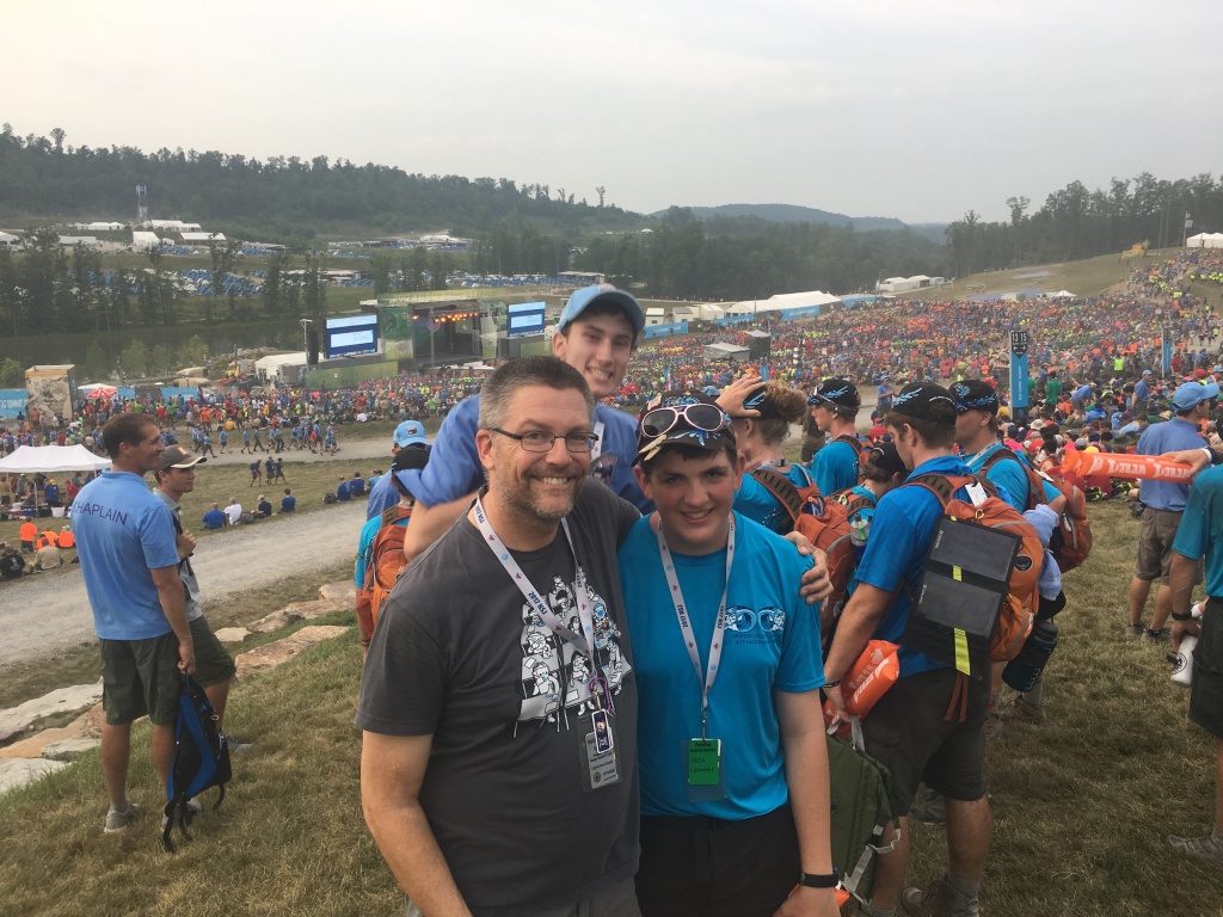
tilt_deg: -11.5
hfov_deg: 61.7
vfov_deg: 48.2
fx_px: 1025
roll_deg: +0.9
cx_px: 612
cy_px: 458
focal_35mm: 29
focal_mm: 4.15
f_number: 2.2
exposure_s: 1/287
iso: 25
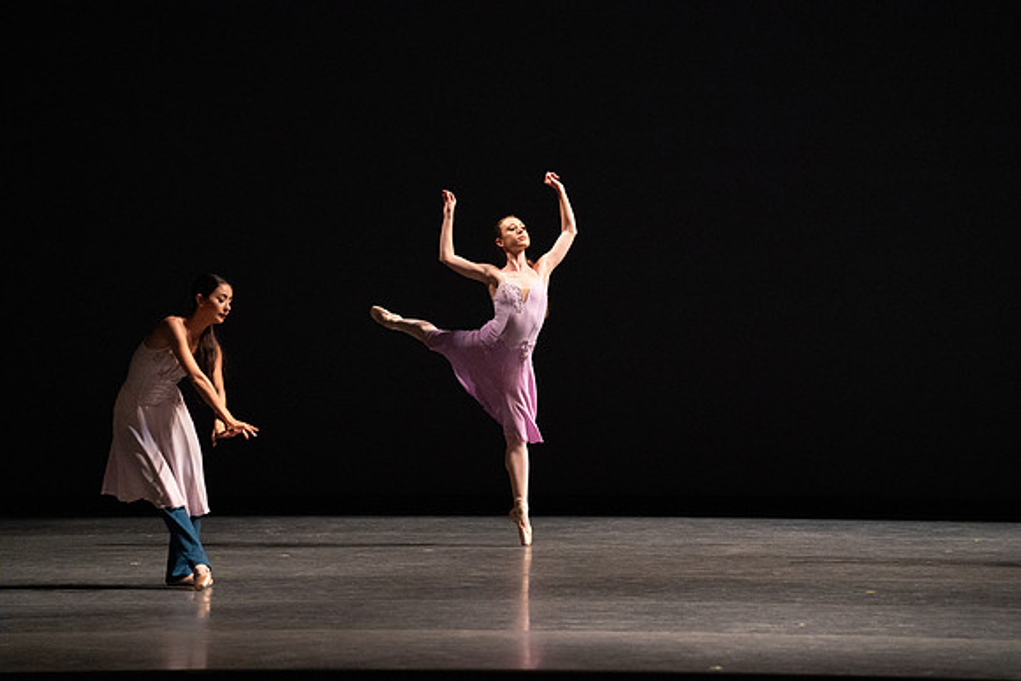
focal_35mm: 200
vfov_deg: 6.9
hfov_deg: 10.3
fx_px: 5673
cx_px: 510
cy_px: 340
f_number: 5
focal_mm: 200
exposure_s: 1/400
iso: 12800
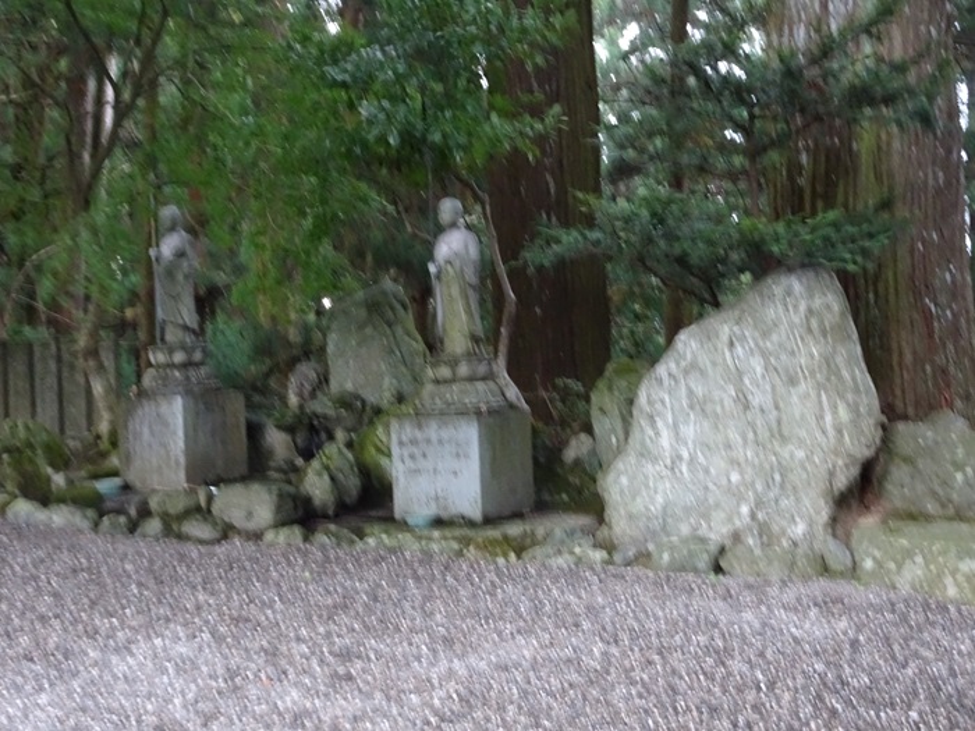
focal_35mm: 50
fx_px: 1408
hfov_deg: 38.2
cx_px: 488
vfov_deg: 29.1
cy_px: 366
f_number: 4.5
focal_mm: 8.51
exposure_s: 1/8
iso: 800
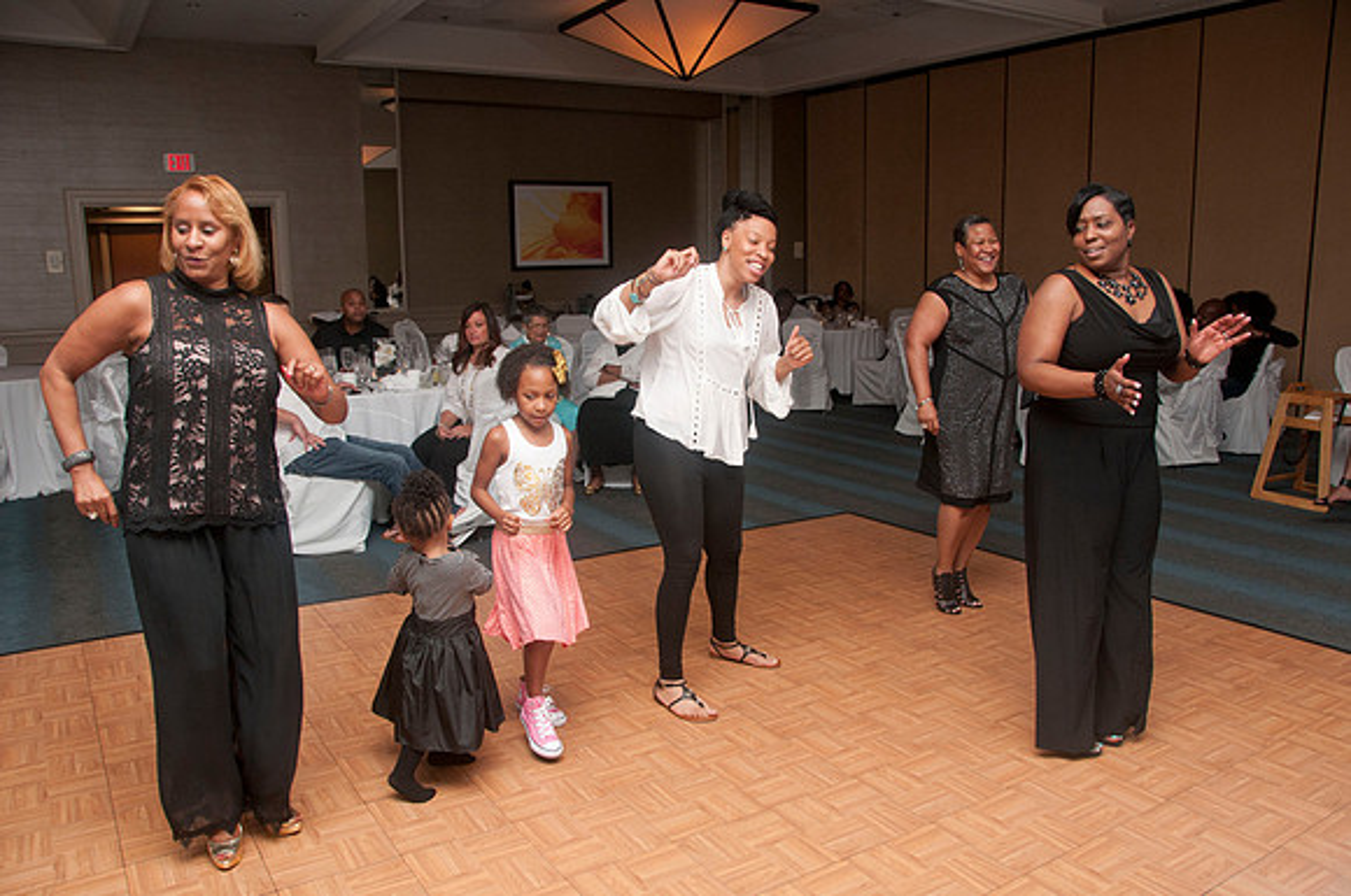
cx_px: 676
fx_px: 1012
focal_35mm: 27
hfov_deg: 67.5
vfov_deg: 47.8
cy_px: 448
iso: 400
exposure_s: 1/125
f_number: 5.6
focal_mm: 18
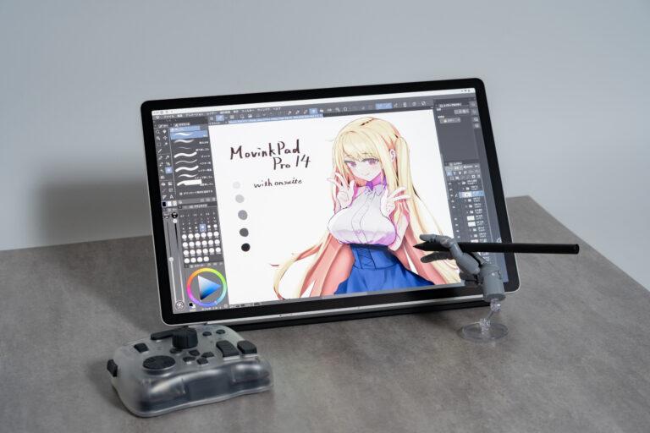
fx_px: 1300
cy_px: 216
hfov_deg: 28.1
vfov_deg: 18.9
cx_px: 325
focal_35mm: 72
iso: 400
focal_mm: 72
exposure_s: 1/15
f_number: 8
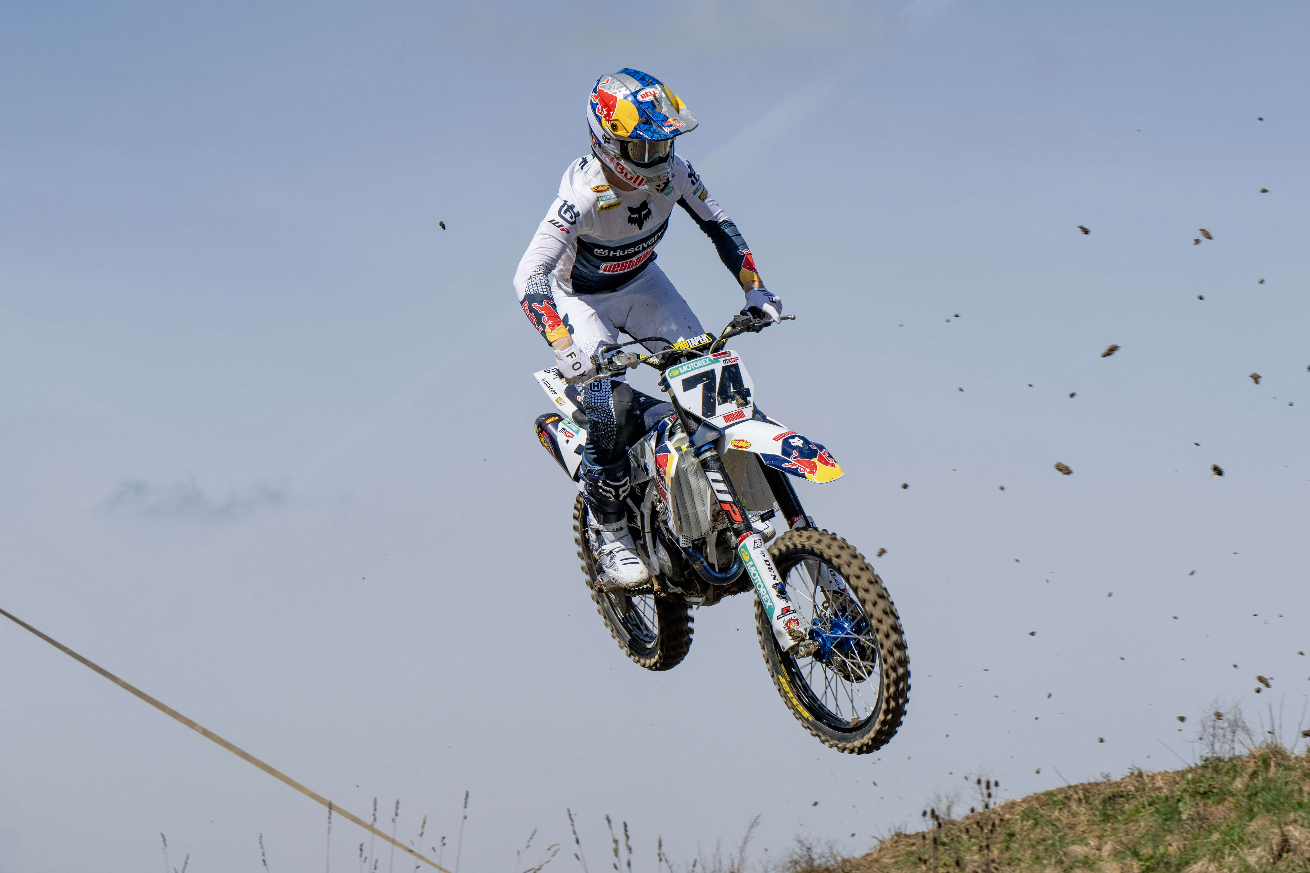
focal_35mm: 105
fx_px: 3820
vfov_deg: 13.0
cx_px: 655
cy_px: 436
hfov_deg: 19.5
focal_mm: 70
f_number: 6.3
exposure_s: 1/1250
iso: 200
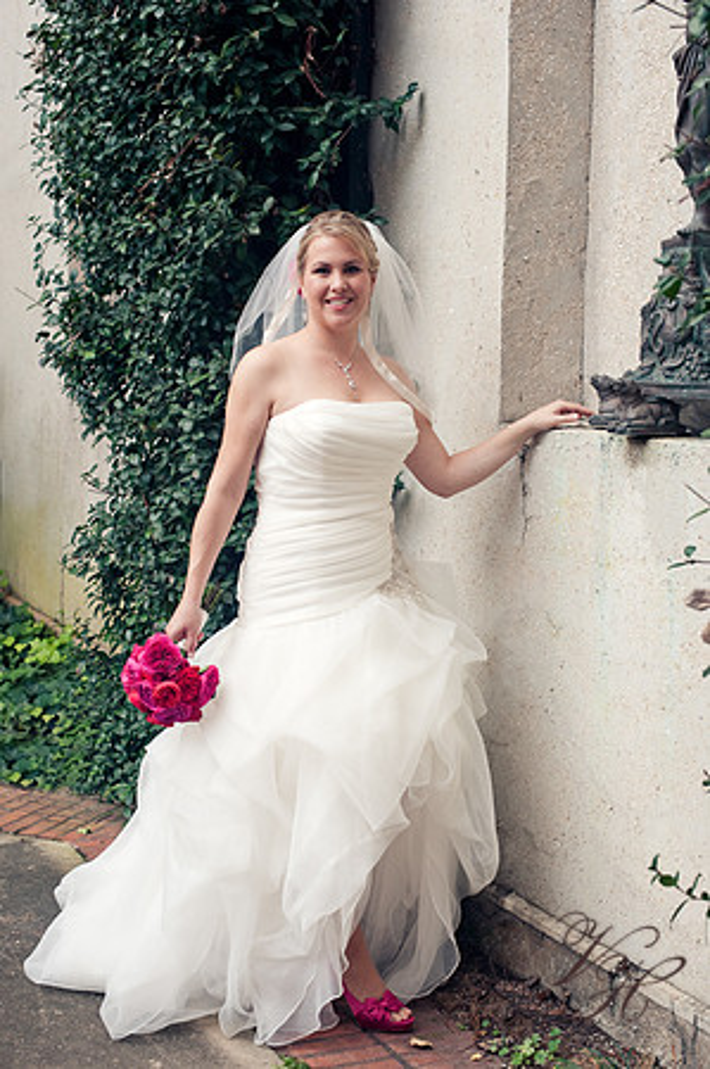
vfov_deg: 39.6
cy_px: 534
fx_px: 1482
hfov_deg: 26.9
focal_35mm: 50
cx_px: 355
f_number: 5.6
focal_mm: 50
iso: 400
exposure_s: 1/160
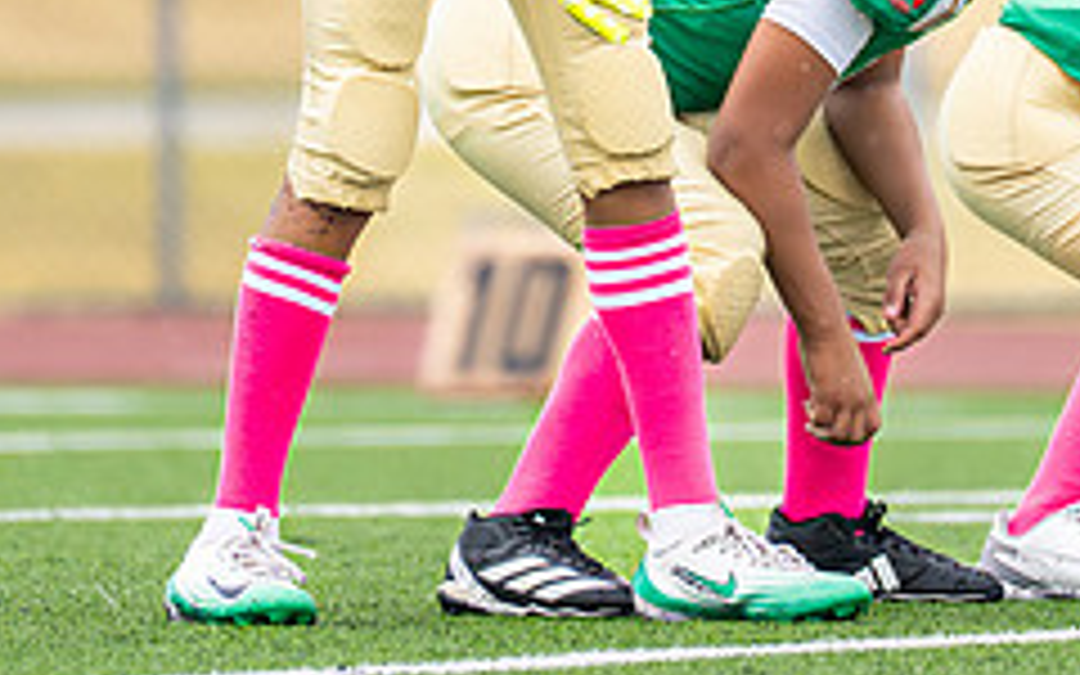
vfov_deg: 1.3
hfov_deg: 2.1
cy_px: -321
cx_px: 450
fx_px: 28904
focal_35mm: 982
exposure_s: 1/1000
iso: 400
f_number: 2.8
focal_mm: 200
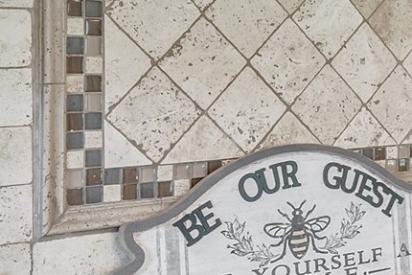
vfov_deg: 14.2
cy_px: 66
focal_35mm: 96
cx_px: 685
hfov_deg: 18.0
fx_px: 1099
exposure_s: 1/13
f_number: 8
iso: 800
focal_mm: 19
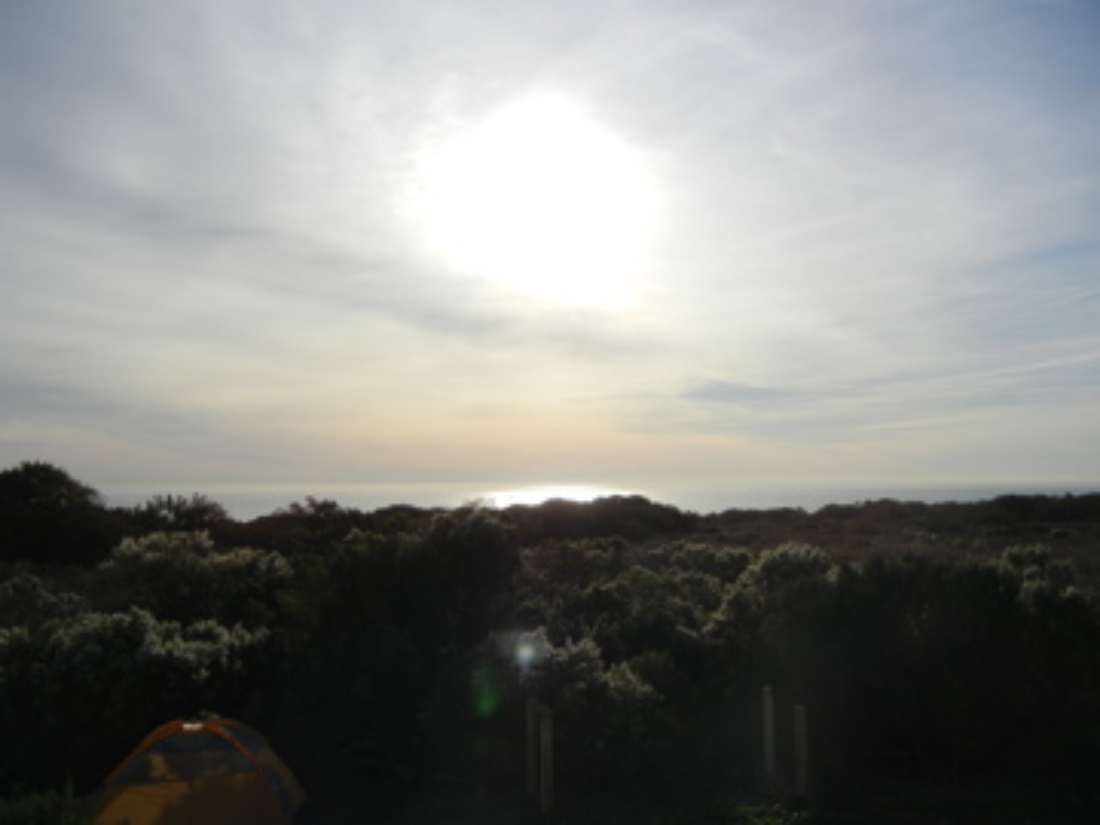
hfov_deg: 60.0
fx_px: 953
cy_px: 412
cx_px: 550
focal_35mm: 30
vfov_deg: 46.8
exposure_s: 1/1179
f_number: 7
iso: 160
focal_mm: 5.4
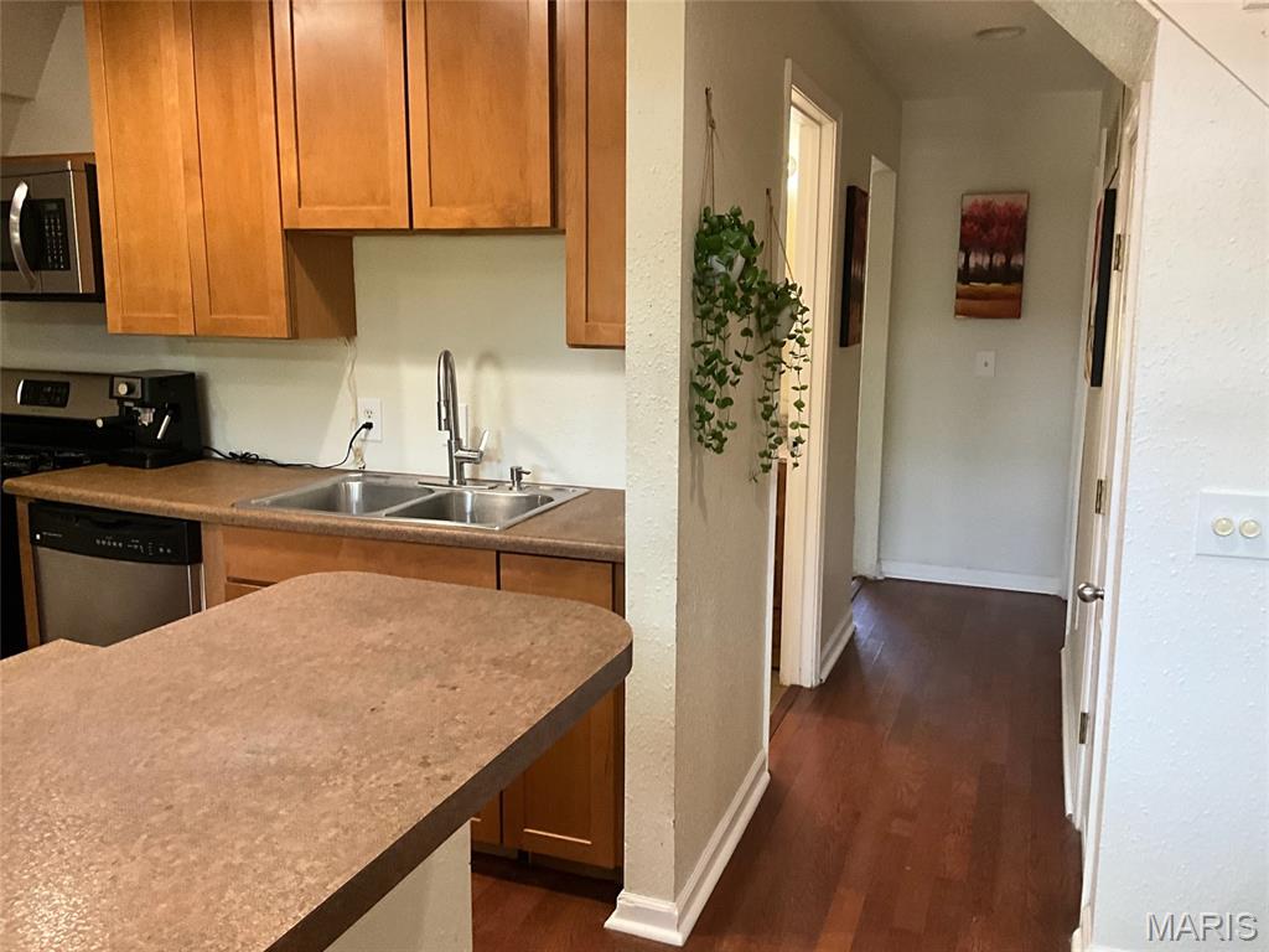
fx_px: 1063
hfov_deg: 61.7
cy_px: 476
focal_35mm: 29
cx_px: 634
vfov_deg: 48.2
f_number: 1.8
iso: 200
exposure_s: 1/60
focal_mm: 3
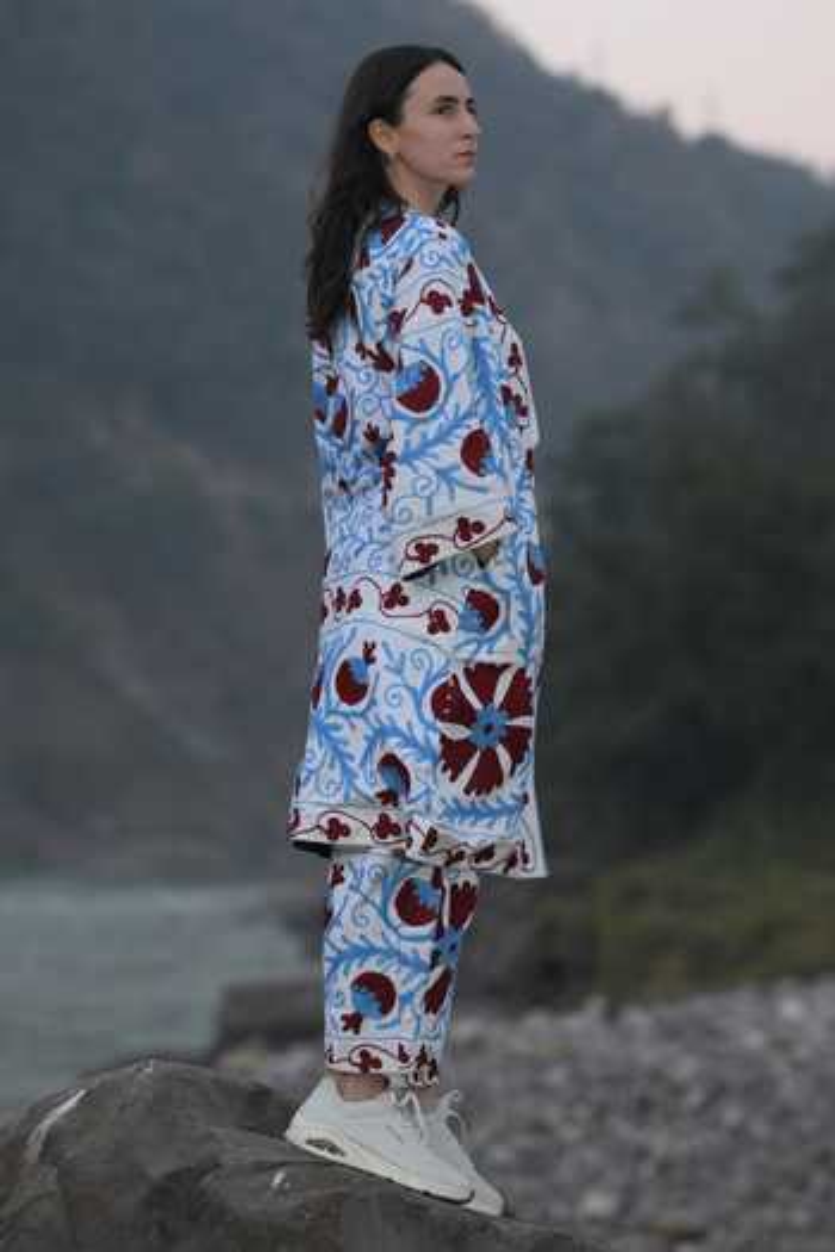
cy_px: 626
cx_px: 418
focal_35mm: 85
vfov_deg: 23.9
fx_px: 2957
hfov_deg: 16.1
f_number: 2.5
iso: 640
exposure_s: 1/250
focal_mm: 85
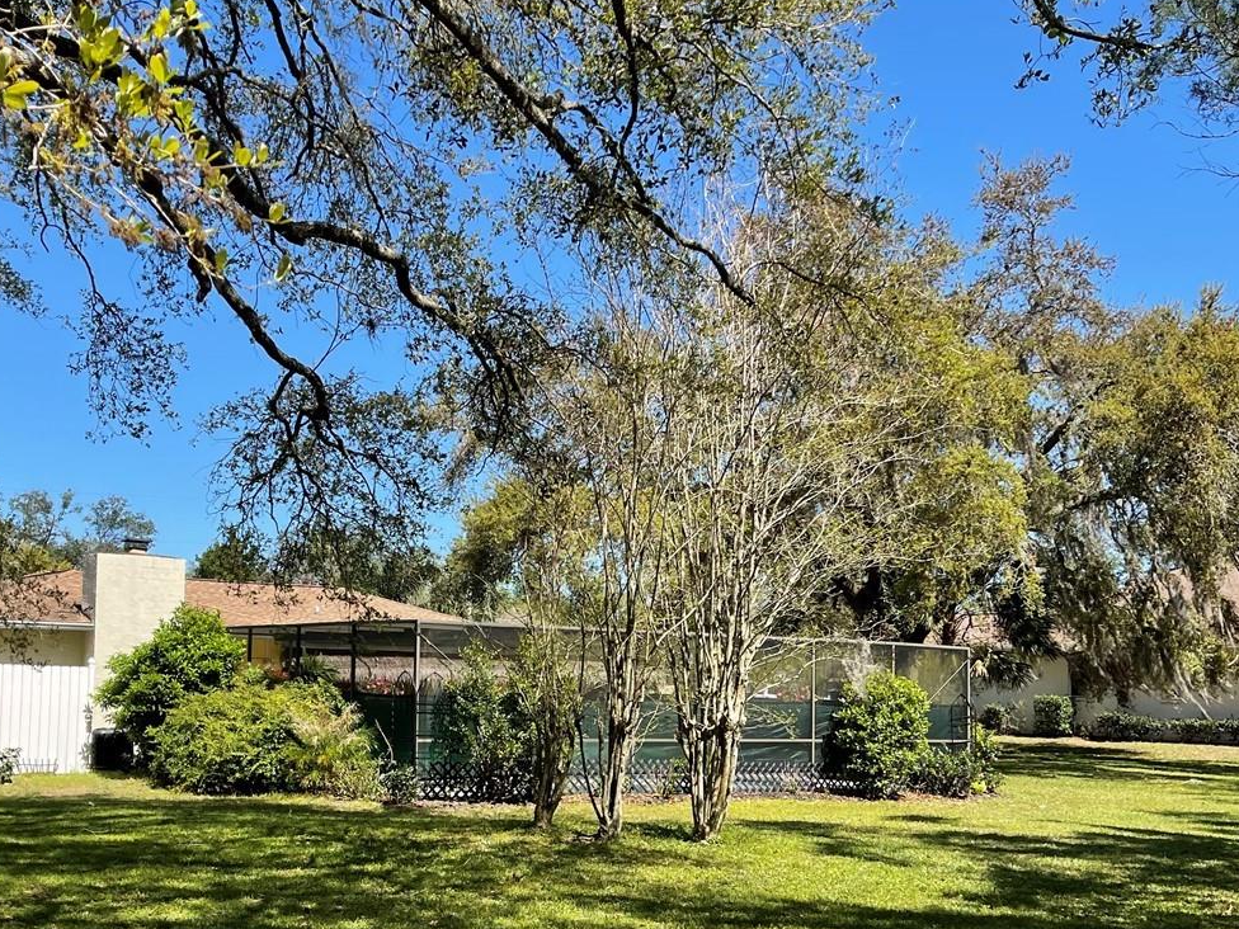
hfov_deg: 45.6
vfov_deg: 34.9
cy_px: 604
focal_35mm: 41
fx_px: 1468
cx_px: 512
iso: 32
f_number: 1.6
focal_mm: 5.1
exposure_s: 1/1852
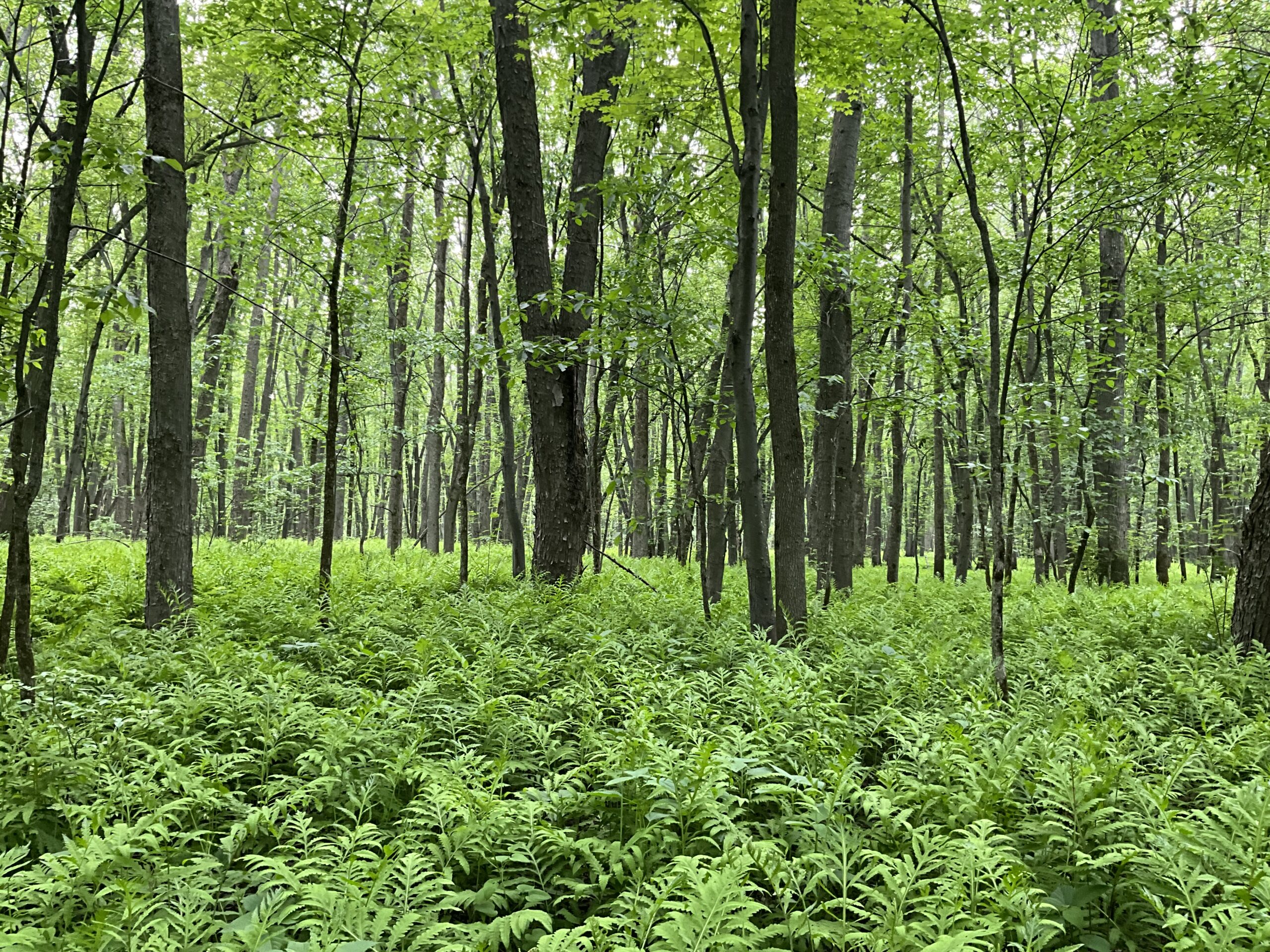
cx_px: 635
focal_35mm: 29
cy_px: 476
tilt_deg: +2.5
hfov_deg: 61.7
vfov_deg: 48.2
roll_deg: -1.7
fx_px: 1064
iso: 64
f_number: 1.8
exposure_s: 1/74
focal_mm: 3
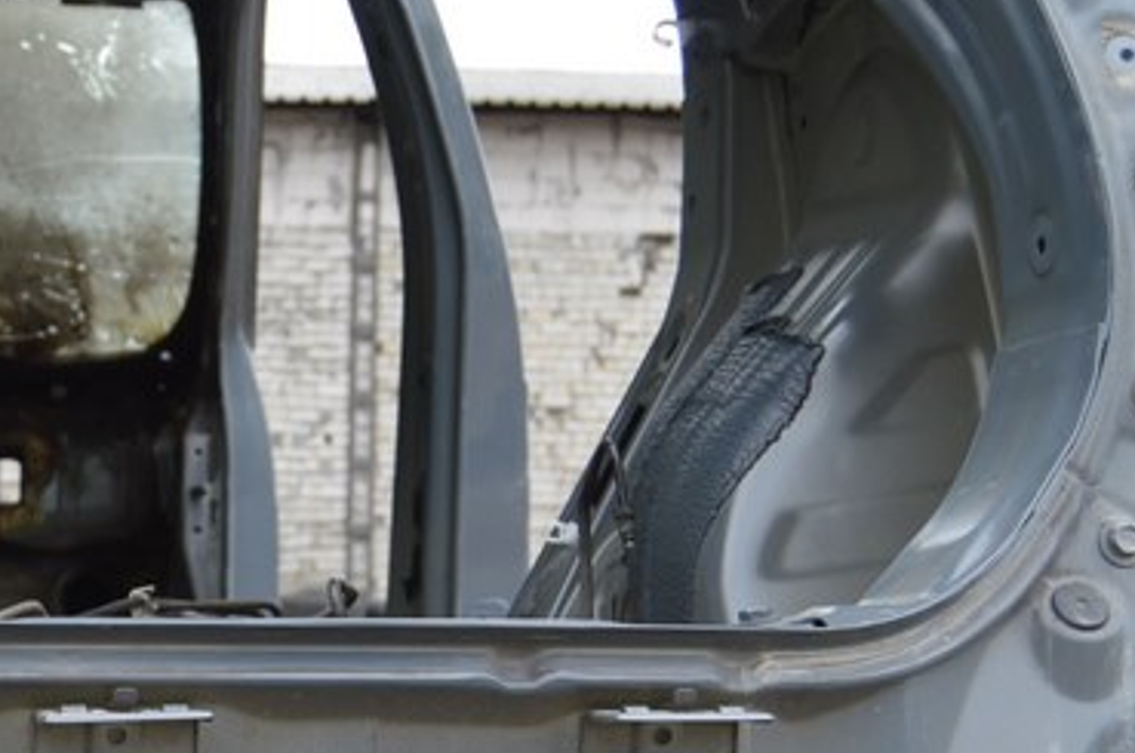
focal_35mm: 100
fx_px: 3149
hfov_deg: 19.0
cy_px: 828
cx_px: -326
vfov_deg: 13.4
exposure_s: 1/125
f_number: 5.6
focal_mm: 24
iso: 220
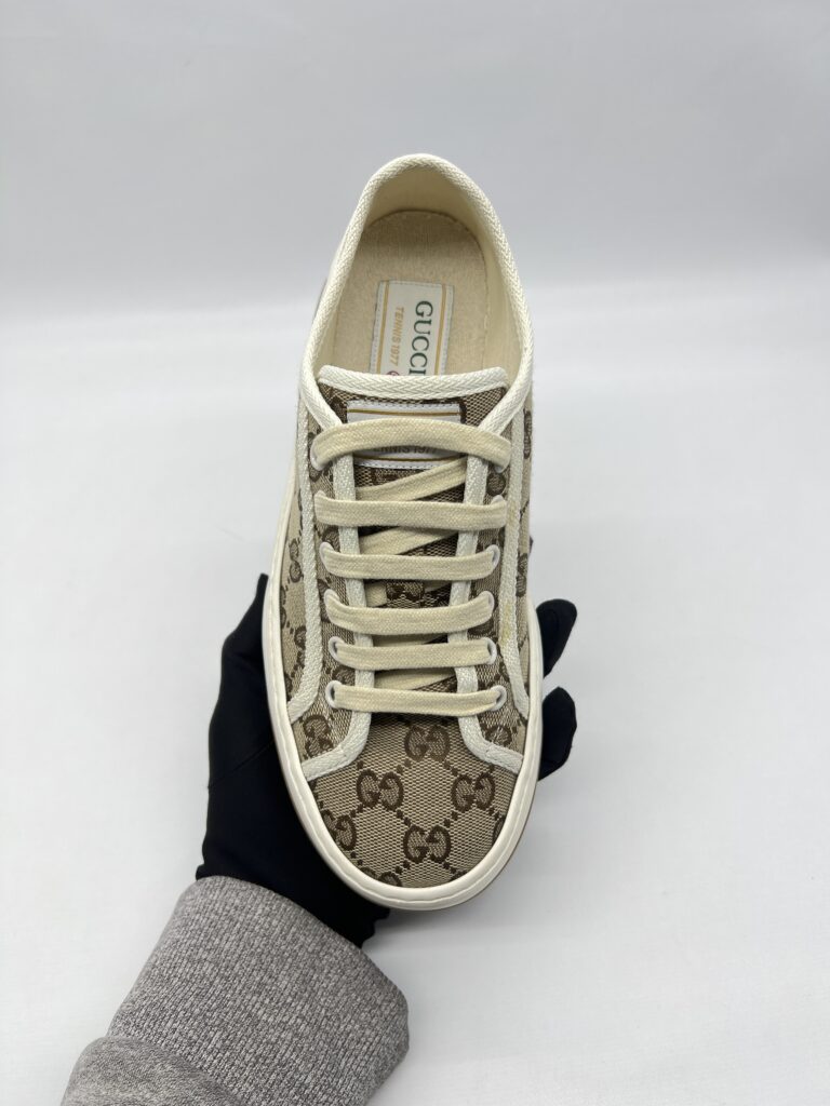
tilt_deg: -47.1
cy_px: 553
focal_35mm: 26
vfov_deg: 67.3
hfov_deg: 53.1
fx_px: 831
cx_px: 415
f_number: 1.5
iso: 32
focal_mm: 5.7
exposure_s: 1/130
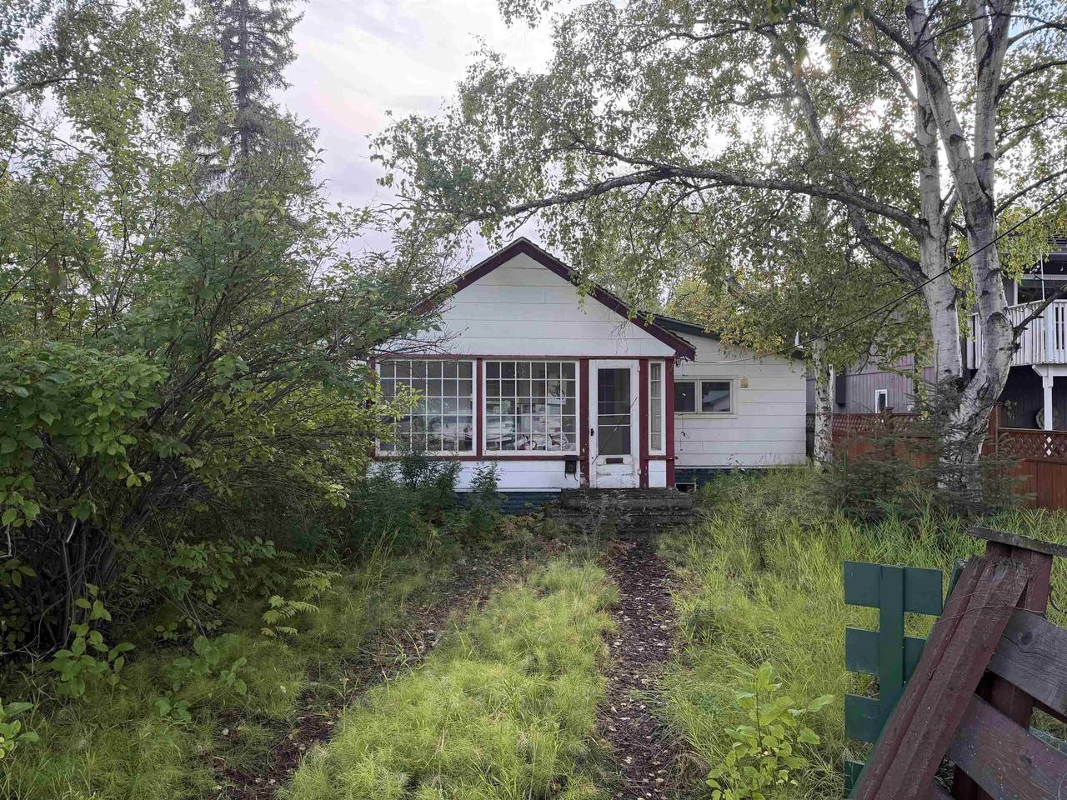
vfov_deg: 56.8
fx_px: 740
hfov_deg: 71.6
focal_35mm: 24
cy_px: 400
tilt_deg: +0.9
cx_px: 534
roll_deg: +0.5
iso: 100
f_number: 1.78
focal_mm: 6.76
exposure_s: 1/575
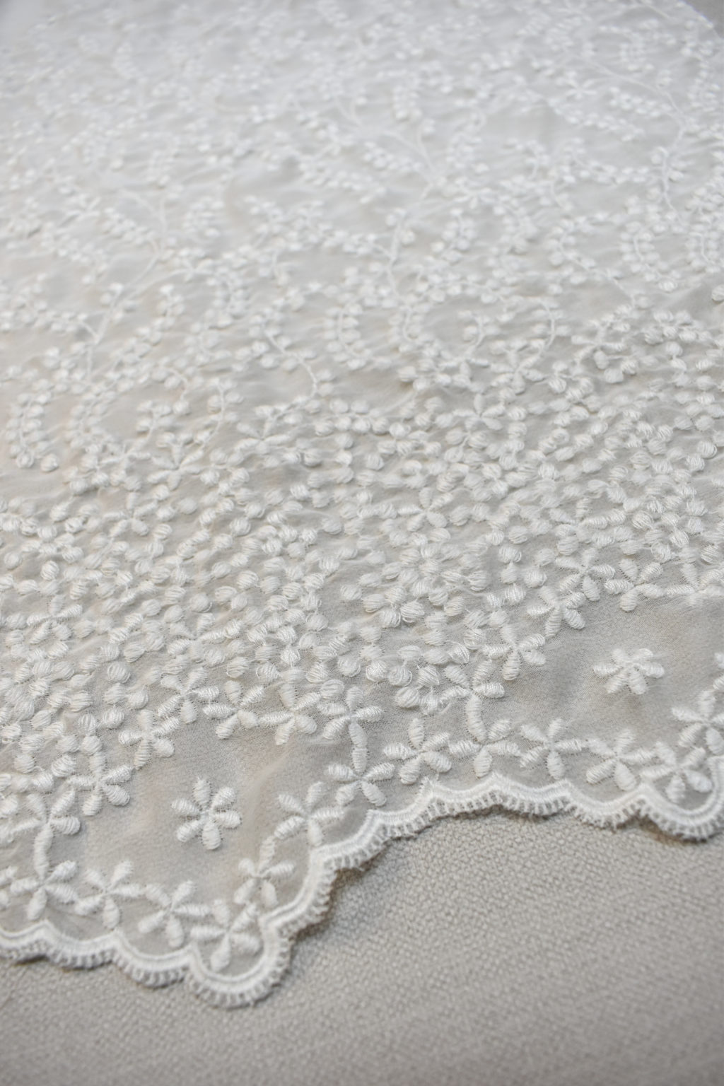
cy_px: 543
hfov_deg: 47.9
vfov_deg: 67.4
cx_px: 362
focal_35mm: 27
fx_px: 814
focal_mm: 18
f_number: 5
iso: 500
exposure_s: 1/100
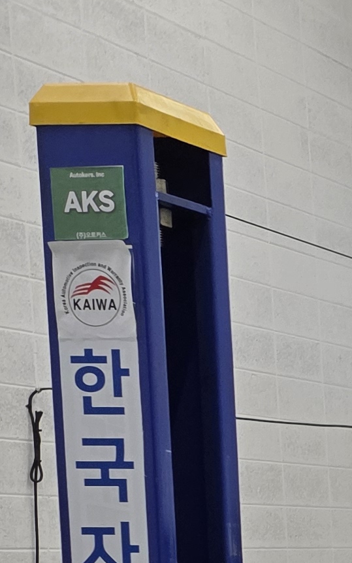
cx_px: 1149
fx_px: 1735
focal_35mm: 113
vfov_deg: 17.5
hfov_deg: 8.8
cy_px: 698
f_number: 1.7
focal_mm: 6.25
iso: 125
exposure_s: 1/120
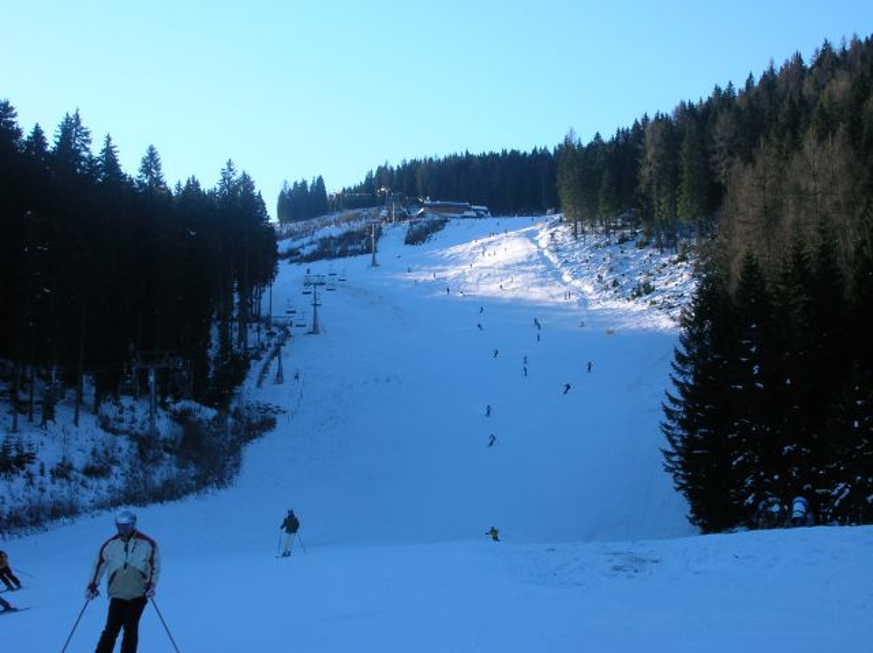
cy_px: 326
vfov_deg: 25.2
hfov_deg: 33.3
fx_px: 1462
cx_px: 436
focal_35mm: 58
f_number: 5.9
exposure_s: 1/145
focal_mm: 9.7
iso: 50
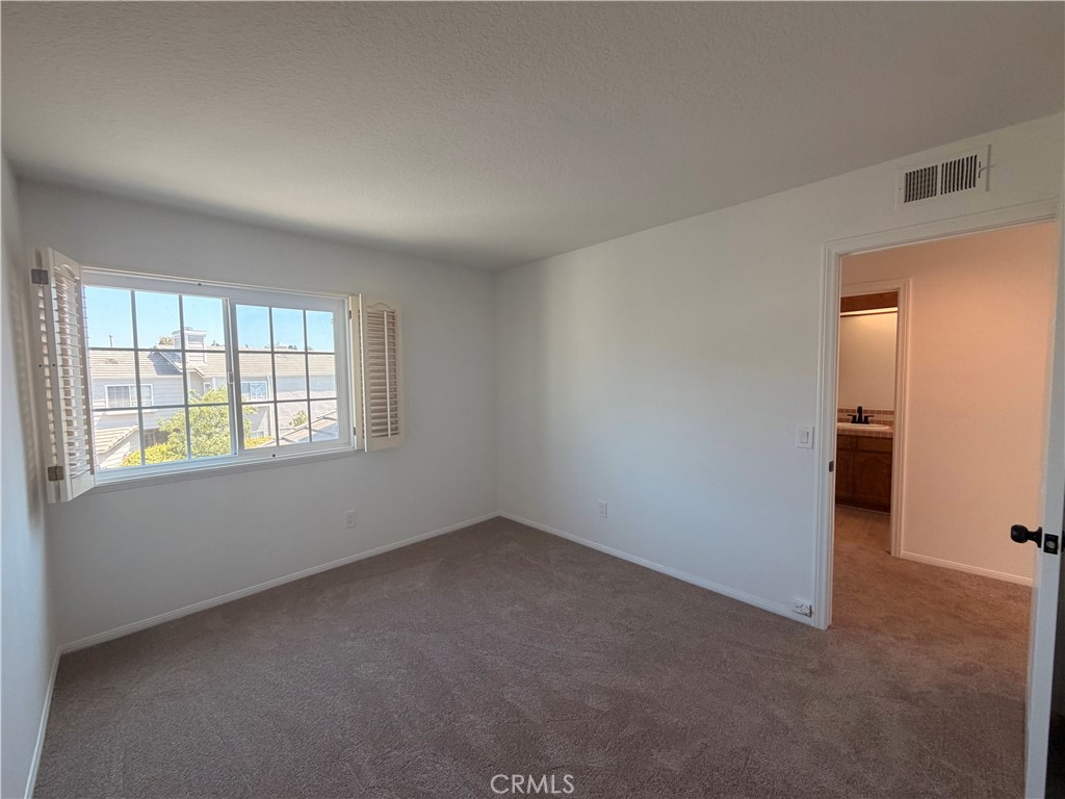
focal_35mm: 14
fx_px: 431
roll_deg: +1.7
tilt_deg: -2.4
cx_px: 532
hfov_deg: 102.1
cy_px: 400
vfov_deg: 85.7
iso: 160
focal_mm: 2.22
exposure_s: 1/120
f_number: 2.2
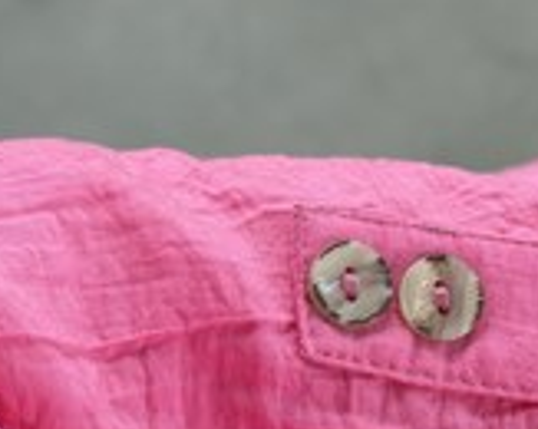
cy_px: 328
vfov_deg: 12.9
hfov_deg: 16.2
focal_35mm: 119
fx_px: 1893
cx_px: 277
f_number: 1.78
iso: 64
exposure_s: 1/269
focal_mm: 6.76
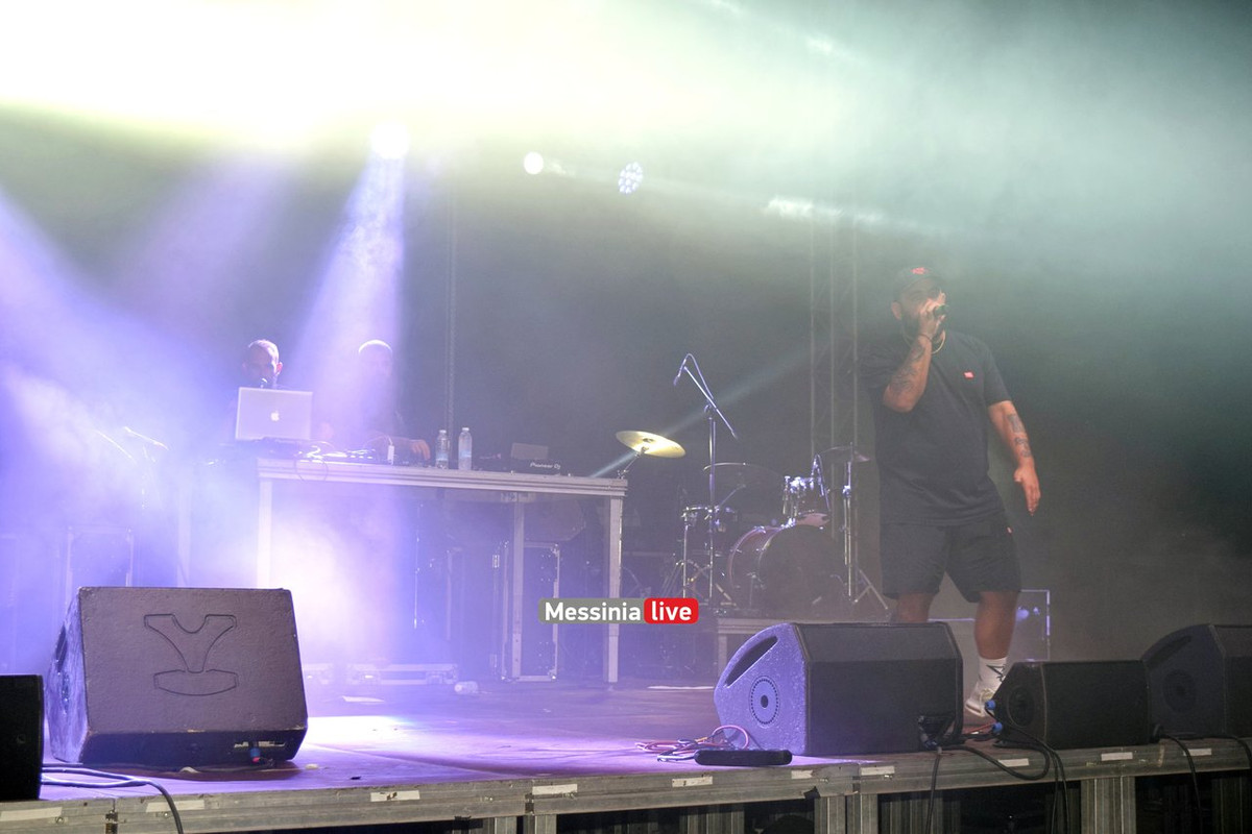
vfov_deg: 23.8
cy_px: 417
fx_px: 1982
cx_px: 626
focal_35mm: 57
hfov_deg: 35.1
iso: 640
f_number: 5.6
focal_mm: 38
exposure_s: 1/125
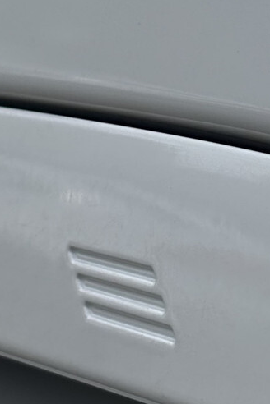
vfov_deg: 11.5
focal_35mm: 176
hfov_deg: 7.8
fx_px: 1980
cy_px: -11
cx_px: 75
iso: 32
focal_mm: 5.96
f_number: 1.6
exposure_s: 1/2242
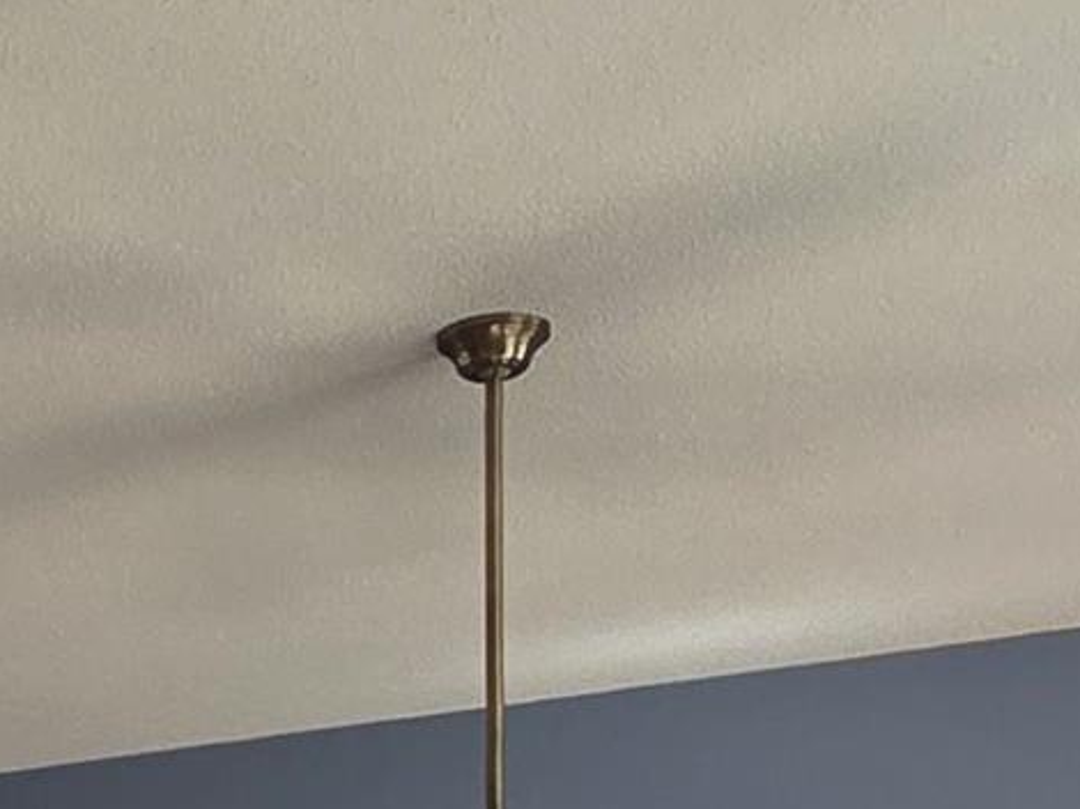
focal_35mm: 85
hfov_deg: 19.8
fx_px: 2651
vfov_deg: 15.9
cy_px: 1227
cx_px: -558
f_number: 1.9
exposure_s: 1/120
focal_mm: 2.2
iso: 125
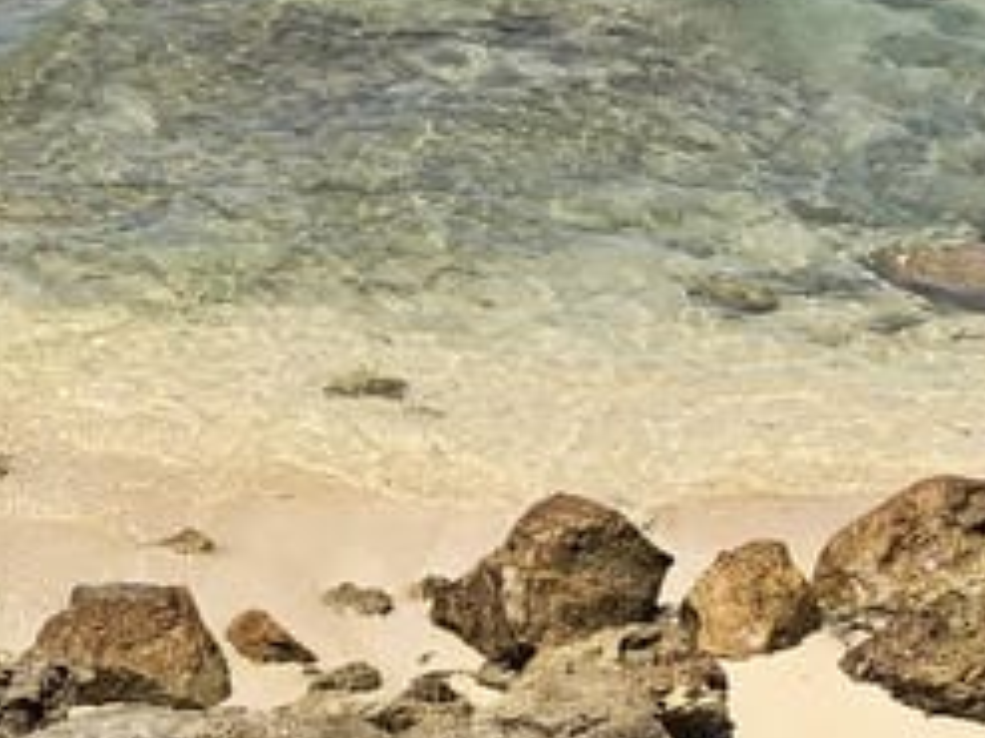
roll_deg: -1.2
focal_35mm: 136
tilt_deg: -28.8
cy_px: 650
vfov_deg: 10.8
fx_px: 3868
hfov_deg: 14.0
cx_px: -247
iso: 25
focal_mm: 3.99
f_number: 1.8
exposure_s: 1/3003
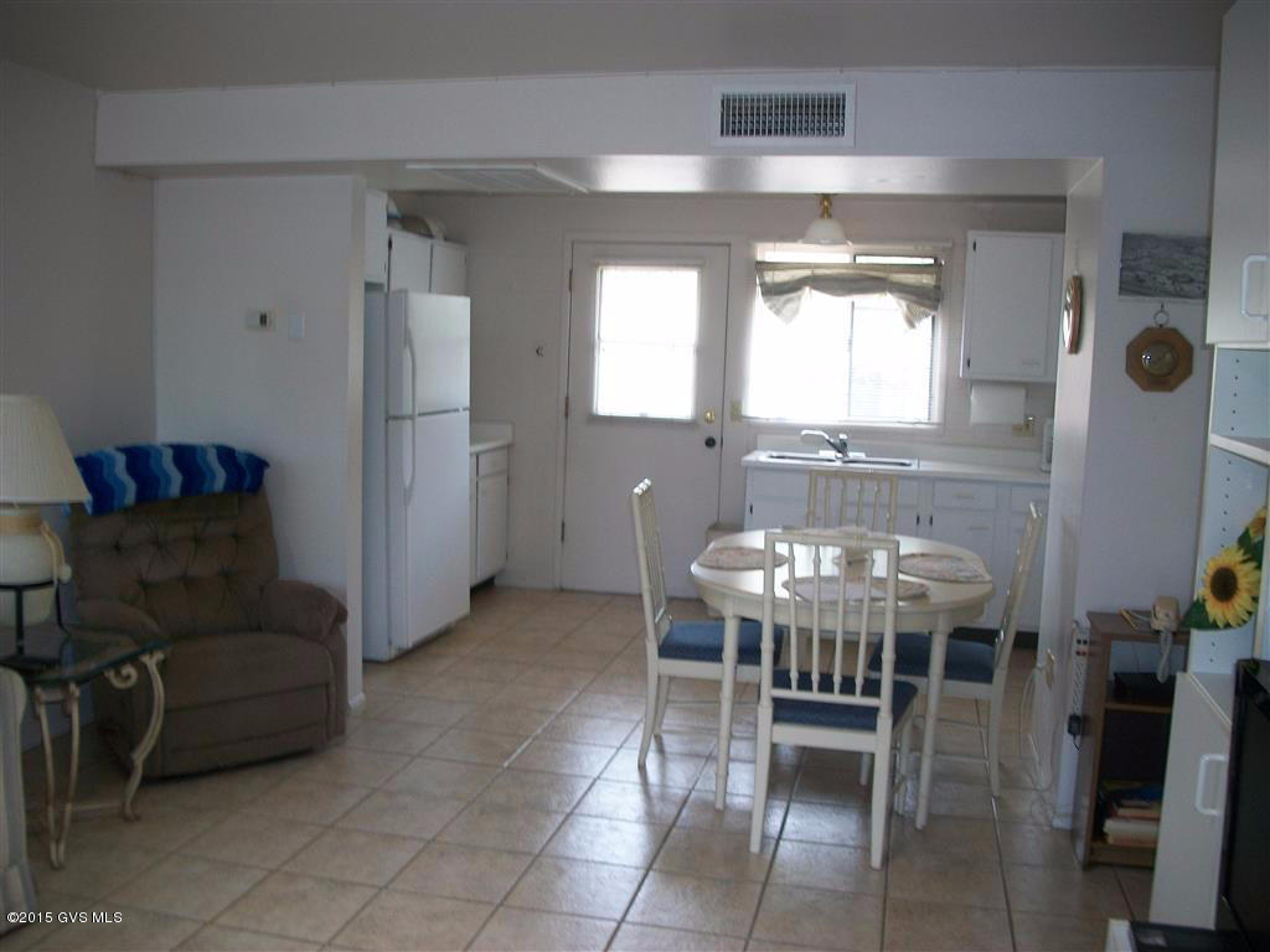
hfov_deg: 56.8
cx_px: 635
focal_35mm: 32
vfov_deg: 44.2
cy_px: 476
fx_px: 1174
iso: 80
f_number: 2.9
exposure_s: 1/30
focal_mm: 5.7
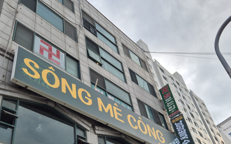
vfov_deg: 33.2
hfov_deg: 52.7
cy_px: 121
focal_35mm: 37
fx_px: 233
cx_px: 111
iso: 25
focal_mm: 5.4
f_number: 1.8
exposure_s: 1/726
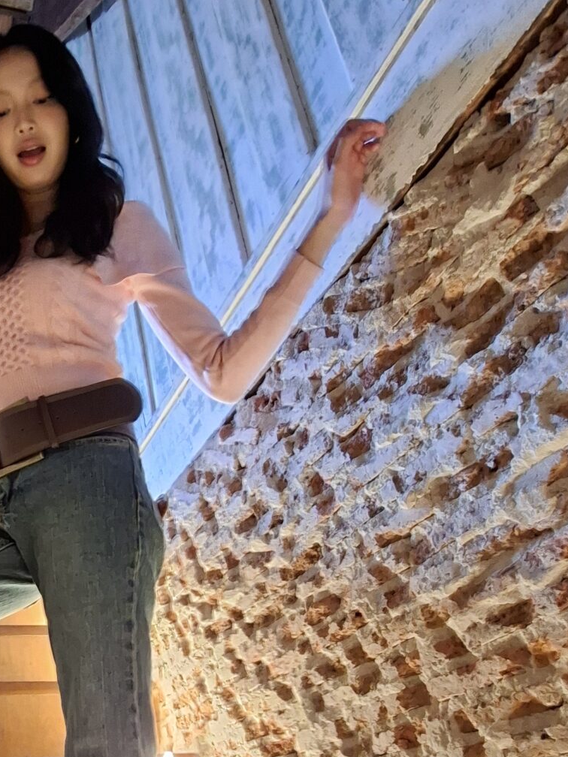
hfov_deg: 38.0
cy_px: 576
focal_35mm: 33
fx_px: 722
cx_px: -5
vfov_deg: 52.7
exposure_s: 1/25
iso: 250
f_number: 2.2
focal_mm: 1.74
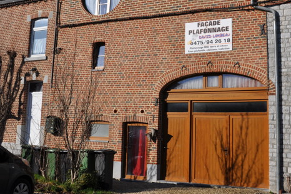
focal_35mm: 49
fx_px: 394
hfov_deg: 40.5
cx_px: 164
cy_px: 64
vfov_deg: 27.4
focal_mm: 21
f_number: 16
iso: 200
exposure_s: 1/250
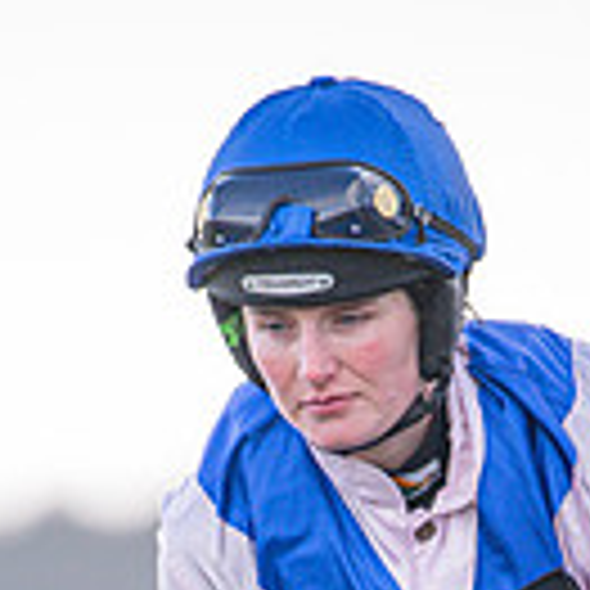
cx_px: 365
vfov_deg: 1.0
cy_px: 1009
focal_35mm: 1754
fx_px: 33823
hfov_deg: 1.0
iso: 800
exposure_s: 1/1250
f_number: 5
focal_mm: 400
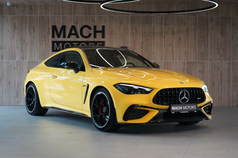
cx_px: 119
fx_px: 430
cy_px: 79
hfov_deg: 31.0
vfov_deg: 20.9
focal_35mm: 65
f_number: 5.6
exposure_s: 1/160
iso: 2000
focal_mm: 65
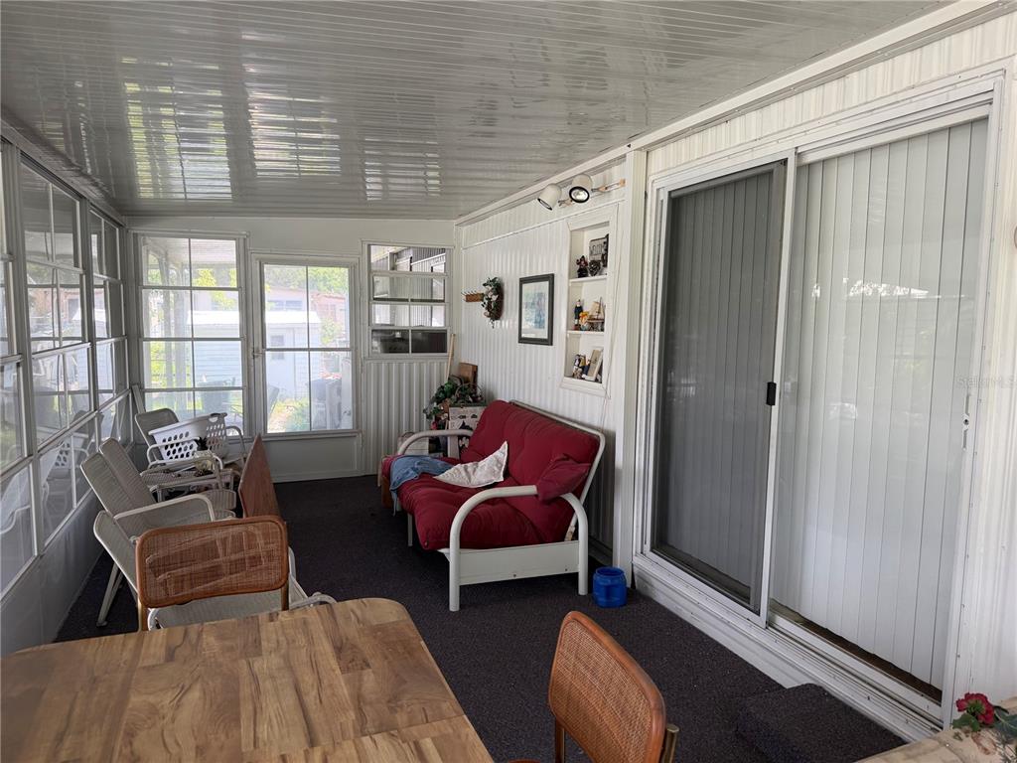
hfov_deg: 71.6
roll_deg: +0.1
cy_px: 382
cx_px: 508
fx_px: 705
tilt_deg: -4.8
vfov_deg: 56.8
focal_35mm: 24
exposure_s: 1/121
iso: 125
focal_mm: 6.76
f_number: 1.78
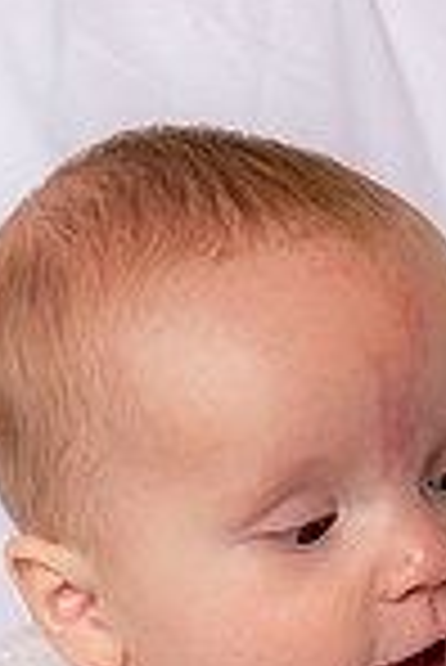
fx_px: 3485
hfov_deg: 7.3
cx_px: 282
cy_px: 914
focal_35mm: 188
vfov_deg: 10.6
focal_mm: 62
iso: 250
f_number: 5.6
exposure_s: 1/200
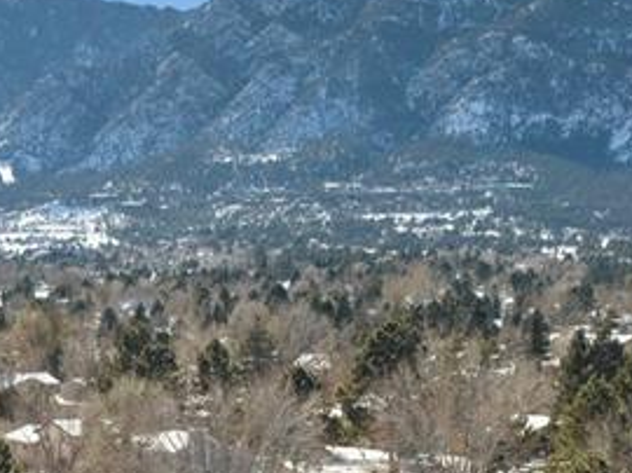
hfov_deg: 21.5
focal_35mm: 91
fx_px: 1660
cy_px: 749
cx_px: 250
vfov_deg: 14.8
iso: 130
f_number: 2.8
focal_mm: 12.29
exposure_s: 1/2000
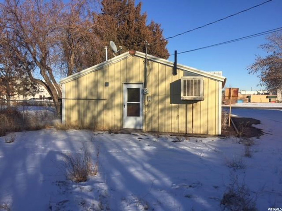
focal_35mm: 29
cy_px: 106
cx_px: 141
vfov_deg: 48.2
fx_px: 236
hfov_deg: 61.7
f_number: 2.2
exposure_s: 1/2083
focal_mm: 4.15
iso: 32
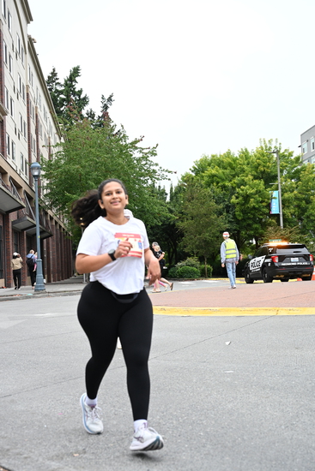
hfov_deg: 28.7
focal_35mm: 47
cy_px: 236
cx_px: 158
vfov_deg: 41.9
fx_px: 616
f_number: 4
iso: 1600
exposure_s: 1/640
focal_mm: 47
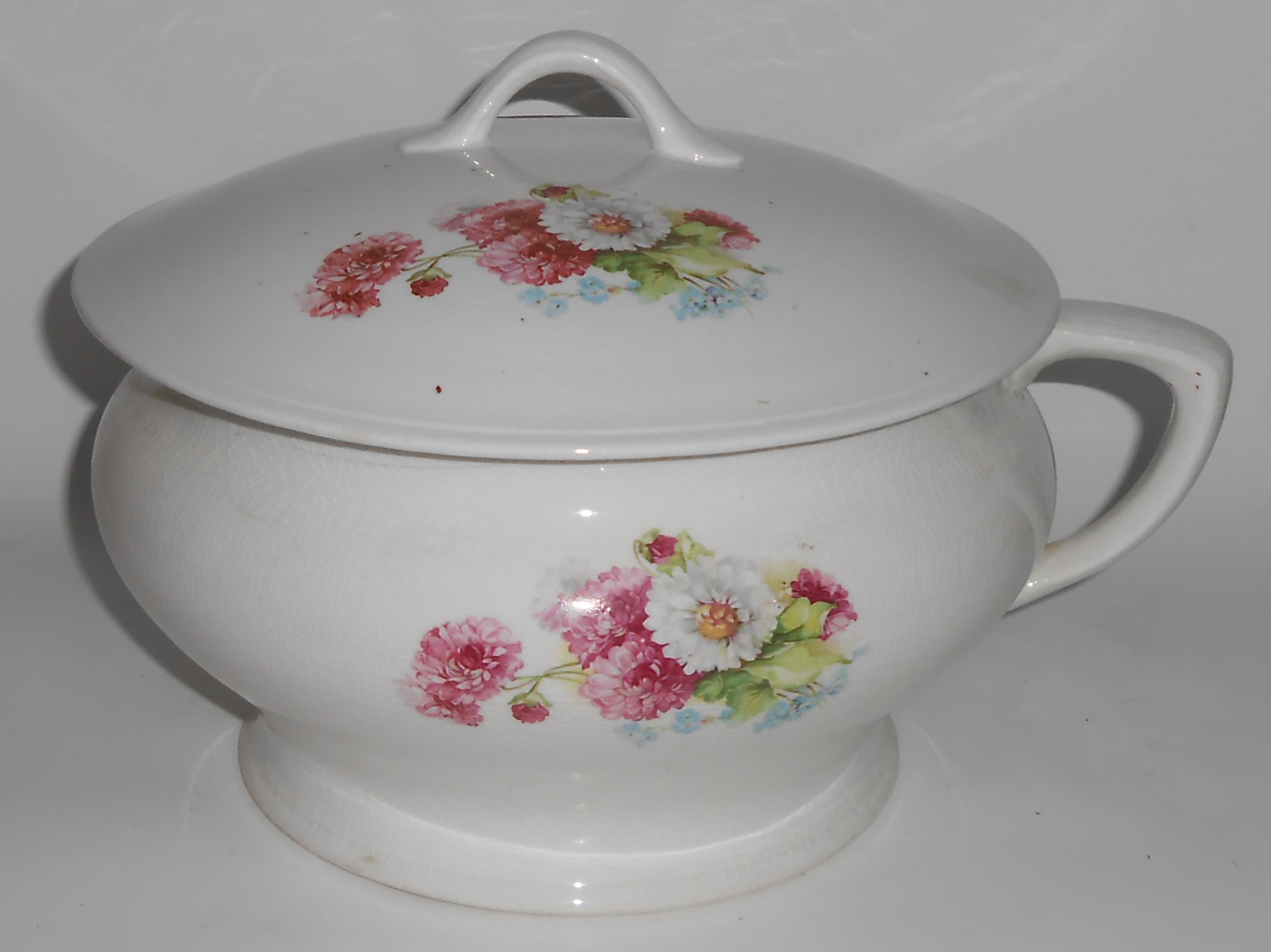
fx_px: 1101
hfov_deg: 60.0
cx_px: 636
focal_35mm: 30
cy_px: 476
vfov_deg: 46.8
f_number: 3.8
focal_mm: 5.3
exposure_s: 1/25
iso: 80
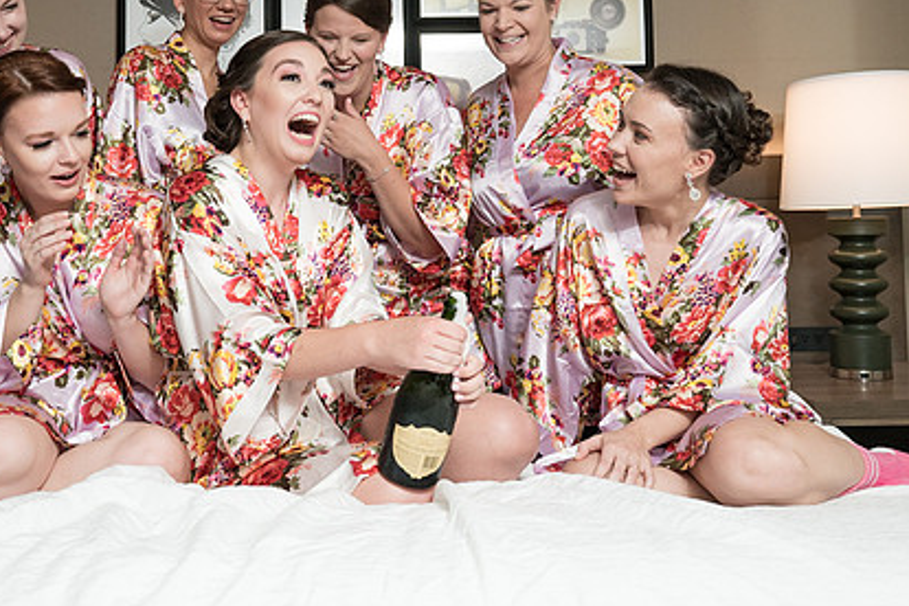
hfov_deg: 46.0
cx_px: 340
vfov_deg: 31.6
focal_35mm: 42
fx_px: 1060
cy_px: 192
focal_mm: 30
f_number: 6.3
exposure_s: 1/200
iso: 2000
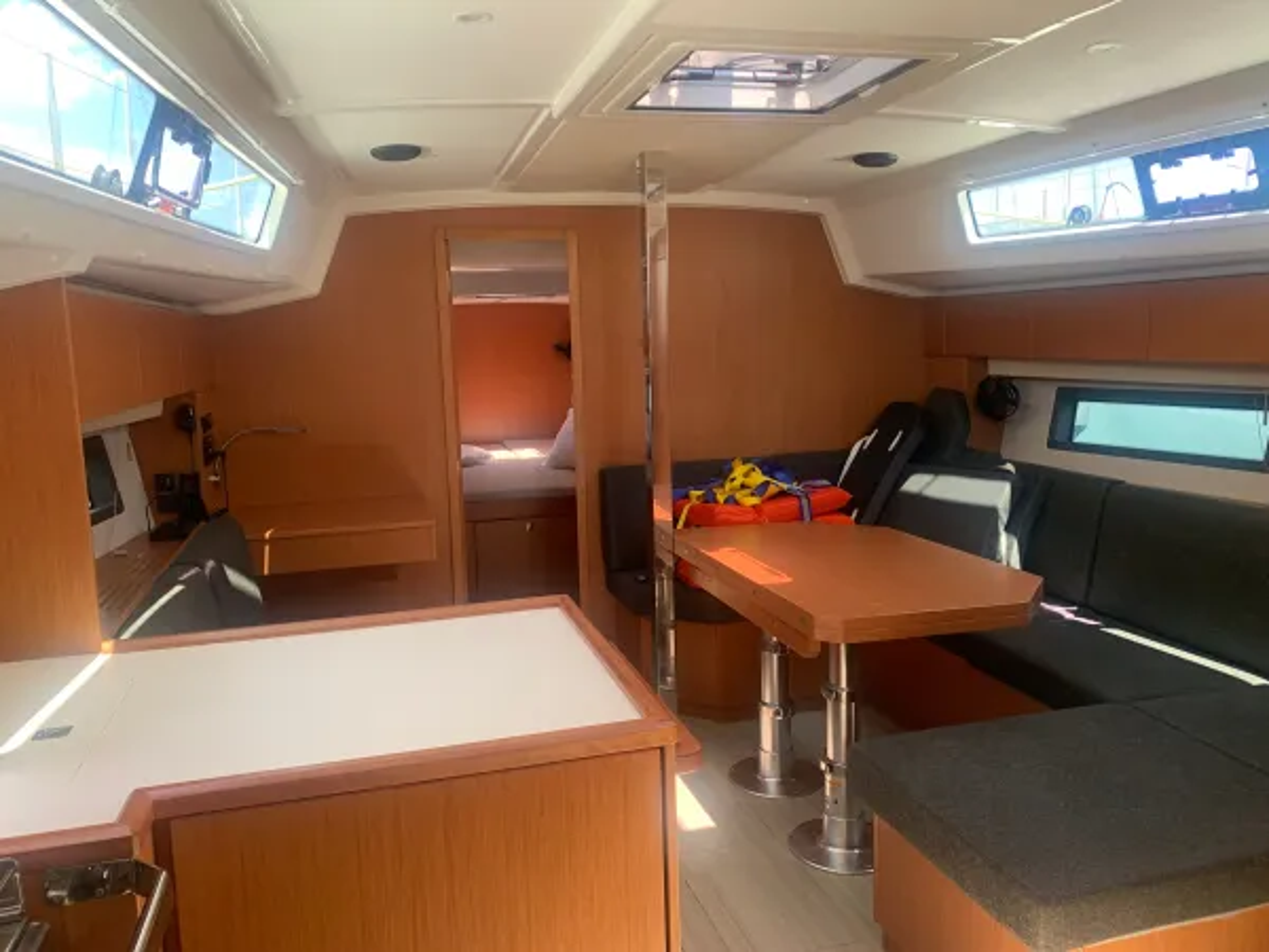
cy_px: 476
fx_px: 953
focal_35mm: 26
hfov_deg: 67.3
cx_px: 634
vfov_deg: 53.1
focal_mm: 4.25
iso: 80
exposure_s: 1/121
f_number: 1.8
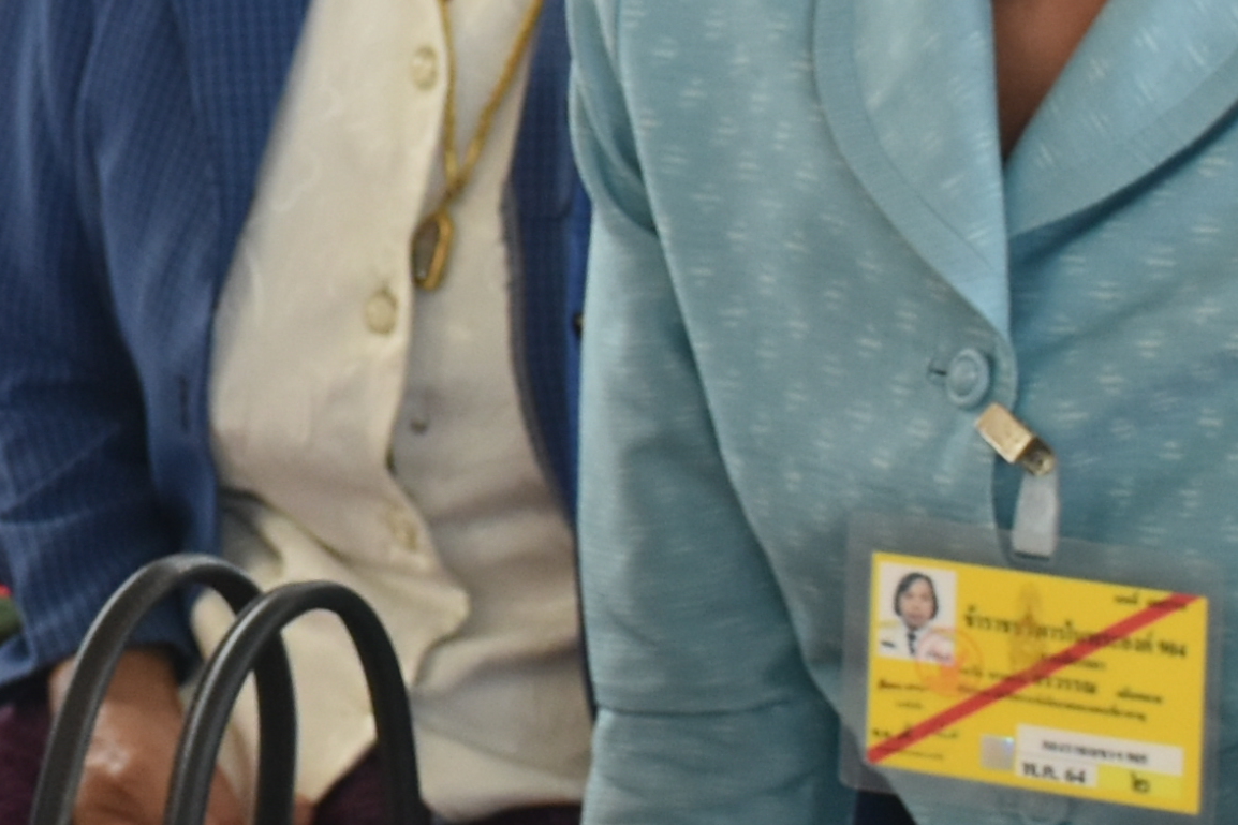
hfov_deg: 9.7
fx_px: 7241
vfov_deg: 6.5
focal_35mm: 211
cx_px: -167
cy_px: 129
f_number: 5
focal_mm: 27
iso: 400
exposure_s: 1/100
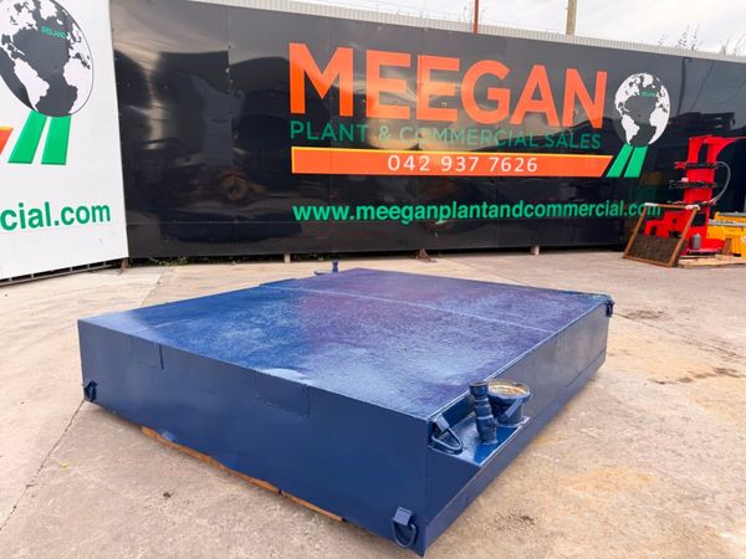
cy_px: 280
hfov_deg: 71.6
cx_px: 373
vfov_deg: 56.8
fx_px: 517
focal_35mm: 24
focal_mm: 6.76
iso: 80
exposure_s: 1/410
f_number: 1.78
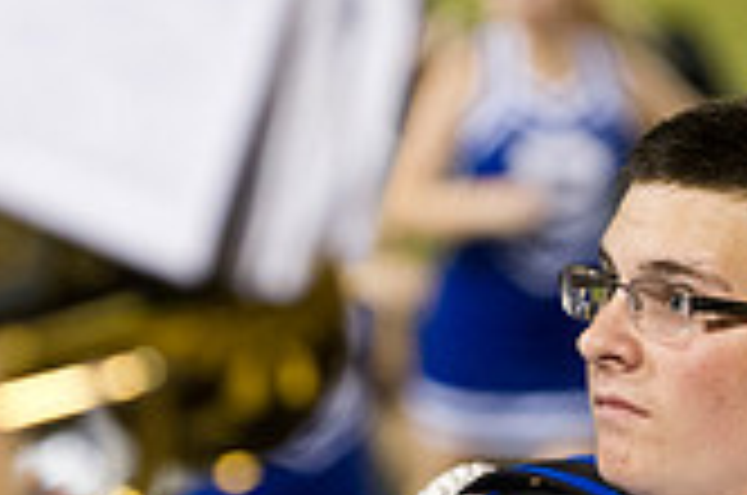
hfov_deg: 3.6
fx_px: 11970
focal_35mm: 578
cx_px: 500
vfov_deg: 2.4
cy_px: 531
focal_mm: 165
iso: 4000
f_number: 4
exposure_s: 1/125
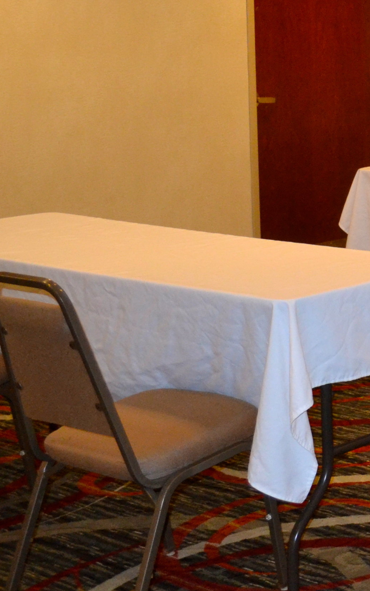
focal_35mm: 76
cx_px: 785
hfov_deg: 13.9
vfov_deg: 26.2
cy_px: 56
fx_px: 1226
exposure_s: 1/60
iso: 1400
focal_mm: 18
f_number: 3.5
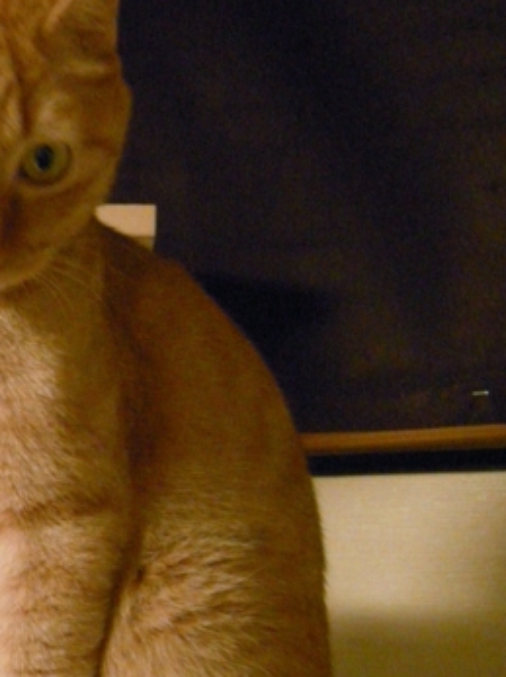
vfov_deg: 24.0
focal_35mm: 81
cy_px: 440
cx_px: 14
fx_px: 1581
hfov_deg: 17.8
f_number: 2.7
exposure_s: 1/27.8
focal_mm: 7.5
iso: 800
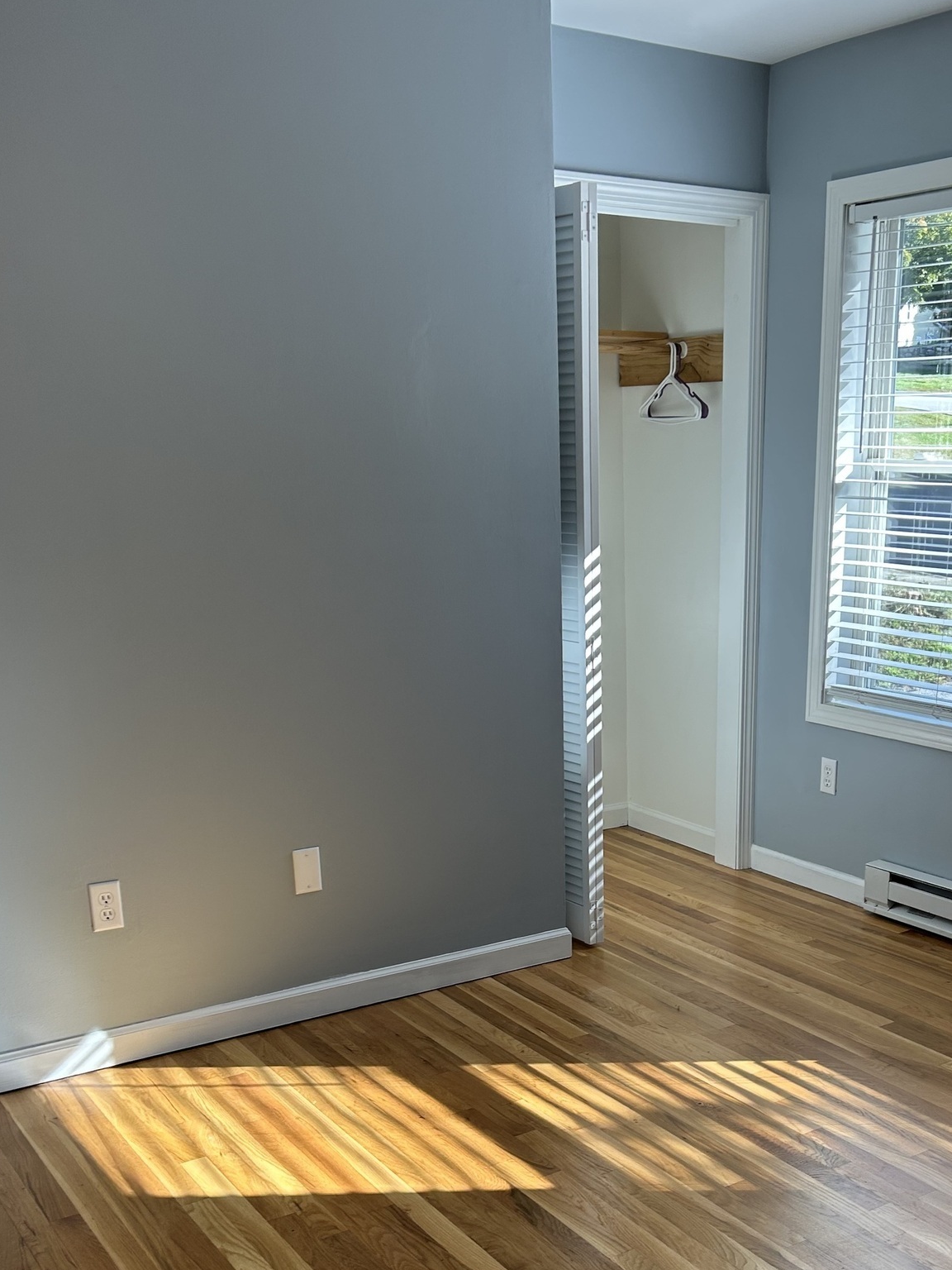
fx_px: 1430
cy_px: 930
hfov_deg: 36.5
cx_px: 623
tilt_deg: -19.8
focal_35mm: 39
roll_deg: -0.3
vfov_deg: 46.4
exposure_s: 1/192
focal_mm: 5.7
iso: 40
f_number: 1.5
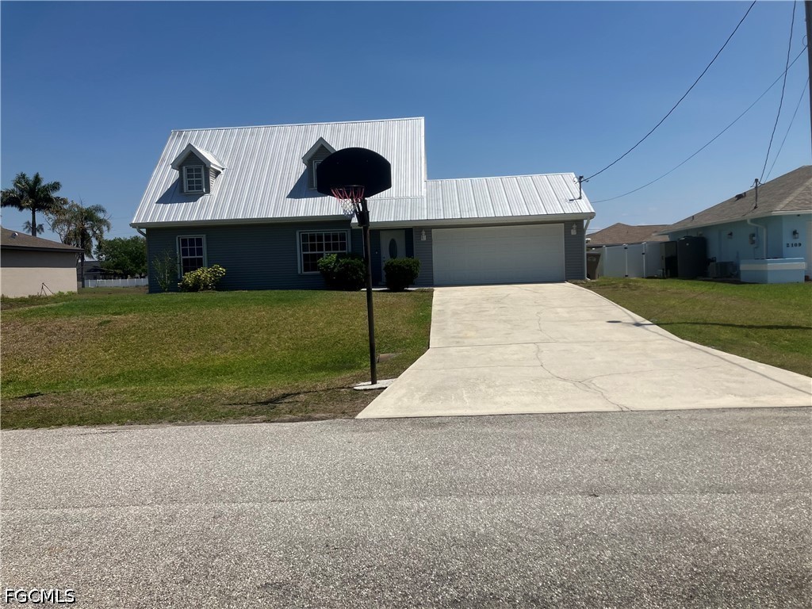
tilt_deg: -0.6
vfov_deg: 49.7
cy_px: 304
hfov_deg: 63.4
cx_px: 406
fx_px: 657
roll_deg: +3.9
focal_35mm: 28
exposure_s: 1/4049
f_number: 1.8
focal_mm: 3.99
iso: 32
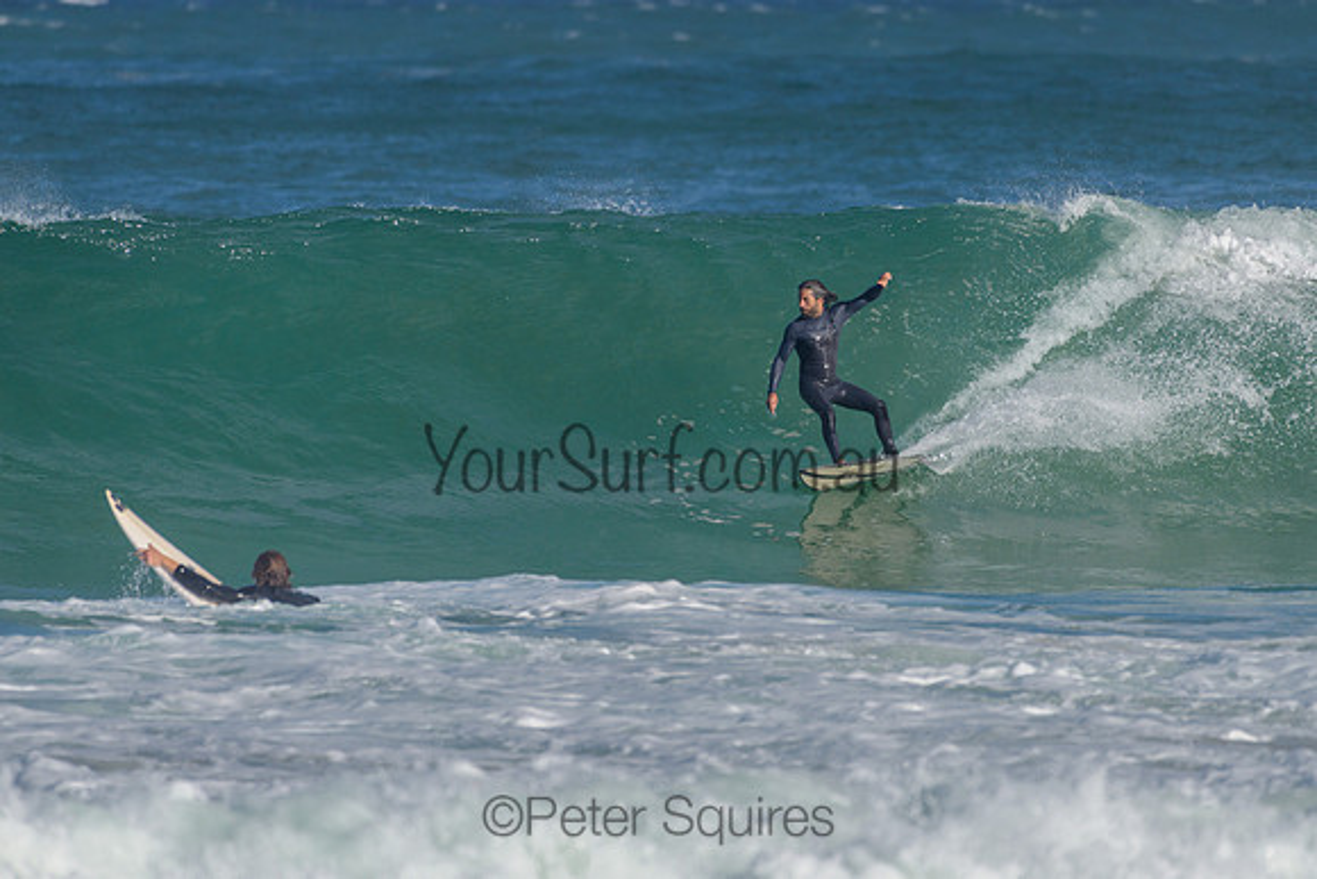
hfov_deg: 3.4
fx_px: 22414
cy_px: 347
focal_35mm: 613
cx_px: 721
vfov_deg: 2.2
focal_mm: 500
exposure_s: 1/2000
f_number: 5.6
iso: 160
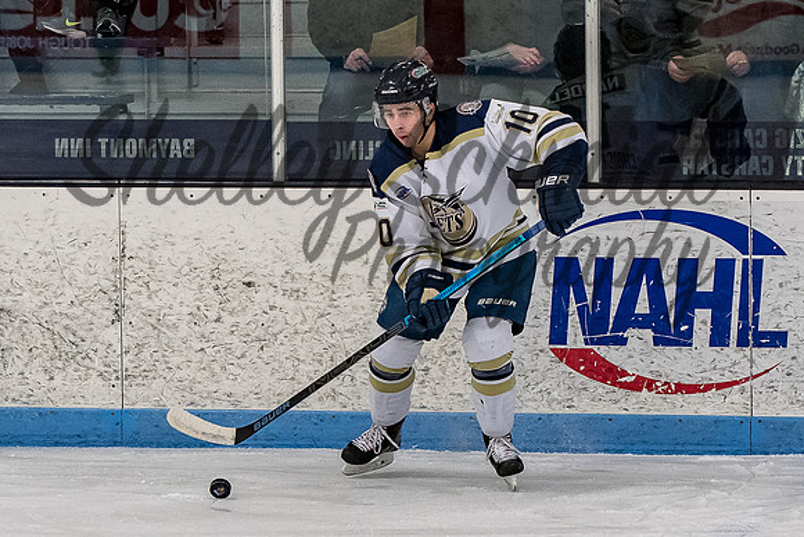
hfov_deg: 6.6
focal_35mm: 314
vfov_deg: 4.4
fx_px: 7020
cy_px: 232
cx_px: 390
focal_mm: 100
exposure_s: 1/800
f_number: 3.5
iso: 1600
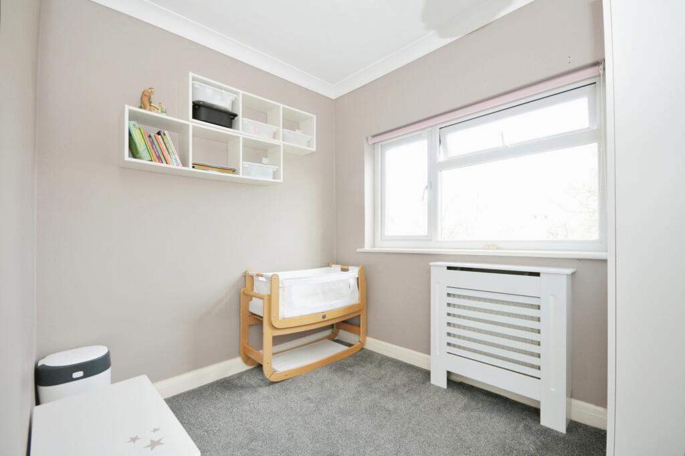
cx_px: 342
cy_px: 228
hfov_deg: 100.4
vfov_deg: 77.2
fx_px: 285
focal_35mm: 15
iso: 500
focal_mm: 10
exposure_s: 1/80
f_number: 6.3
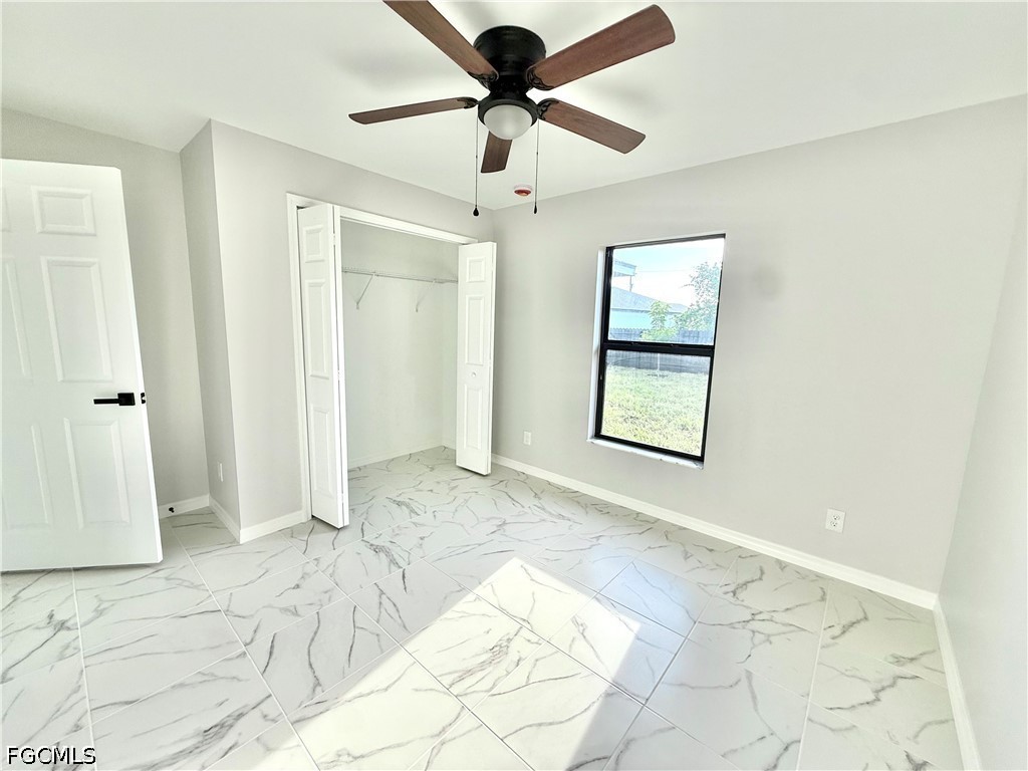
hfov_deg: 102.1
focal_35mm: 14
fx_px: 416
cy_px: 386
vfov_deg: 85.7
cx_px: 514
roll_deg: -1.8
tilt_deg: -7.5
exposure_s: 1/186
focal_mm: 2.22
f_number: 2.2
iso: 64
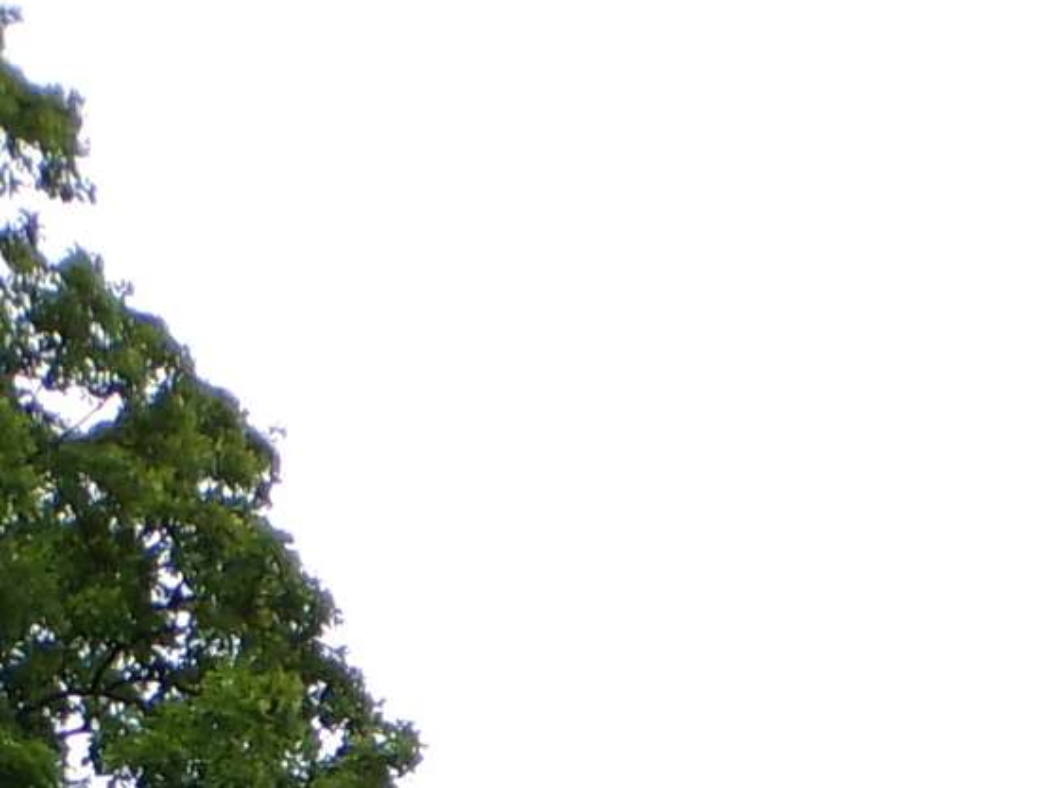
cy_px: 1939
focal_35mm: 177
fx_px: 5367
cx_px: 1270
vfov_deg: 7.8
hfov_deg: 11.0
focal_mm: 5.8
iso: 100
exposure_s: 1/160
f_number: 3.2
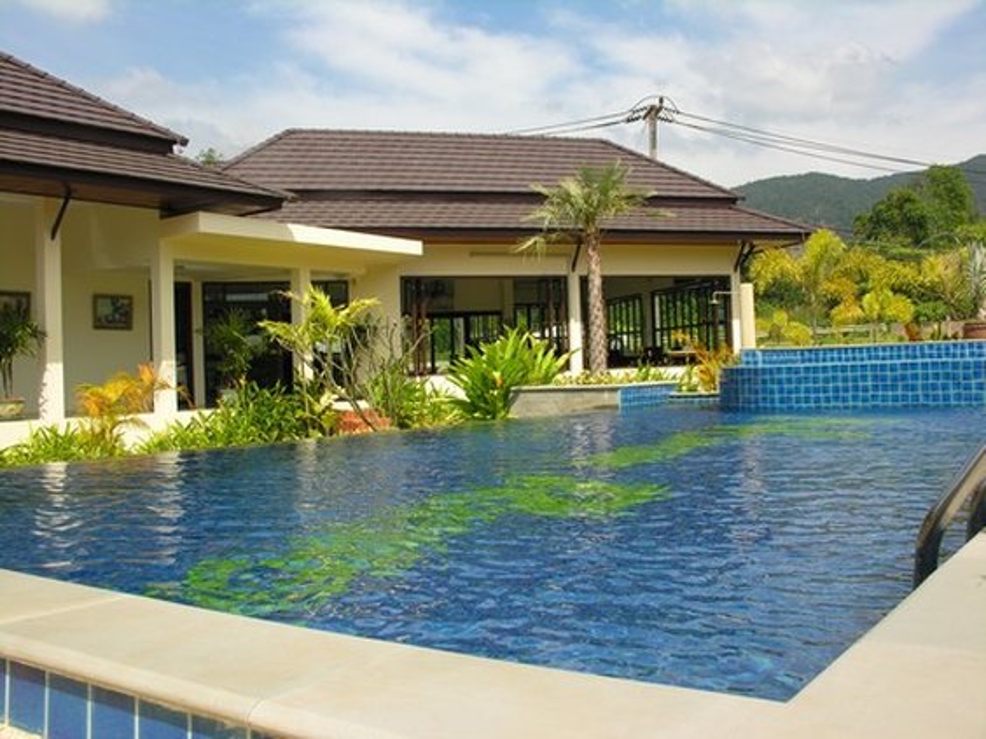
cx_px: 493
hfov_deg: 52.6
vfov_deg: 40.7
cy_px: 370
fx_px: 997
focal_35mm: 35
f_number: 6.3
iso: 50
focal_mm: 8.9
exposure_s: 1/195
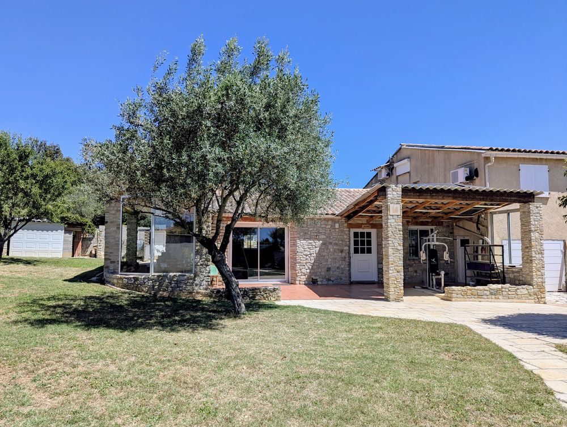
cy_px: 214
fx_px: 394
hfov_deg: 71.5
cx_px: 284
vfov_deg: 56.9
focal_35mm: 24
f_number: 1.85
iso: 48
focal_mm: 6.81
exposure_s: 1/3236
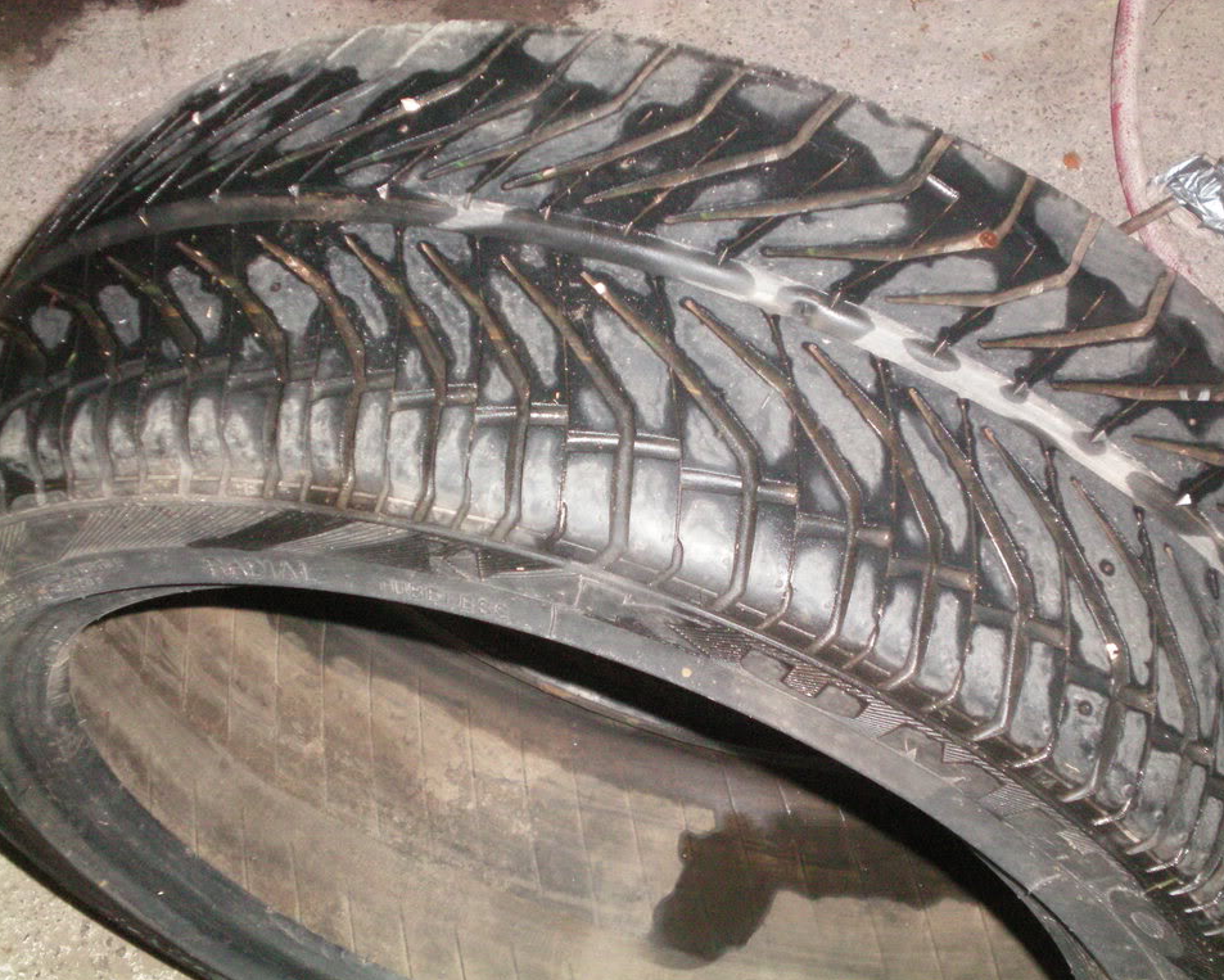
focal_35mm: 65
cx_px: 654
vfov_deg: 23.5
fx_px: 2355
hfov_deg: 29.1
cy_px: 491
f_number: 4.2
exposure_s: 1/80
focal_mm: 10.3
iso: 400
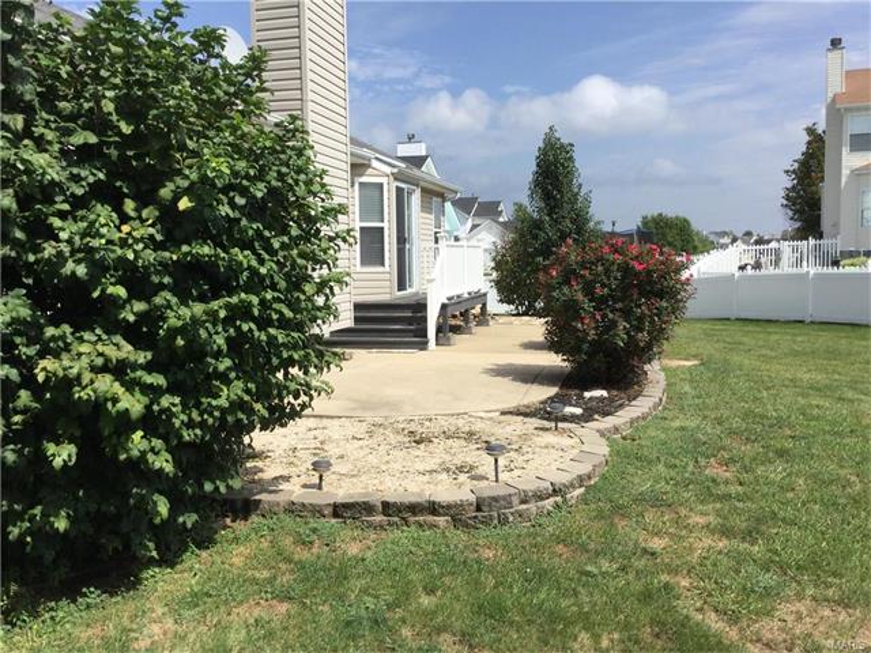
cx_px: 436
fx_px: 780
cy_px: 326
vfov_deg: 45.4
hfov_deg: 58.4
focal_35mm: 31
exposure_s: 1/1664
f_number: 2.4
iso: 25
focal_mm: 3.3
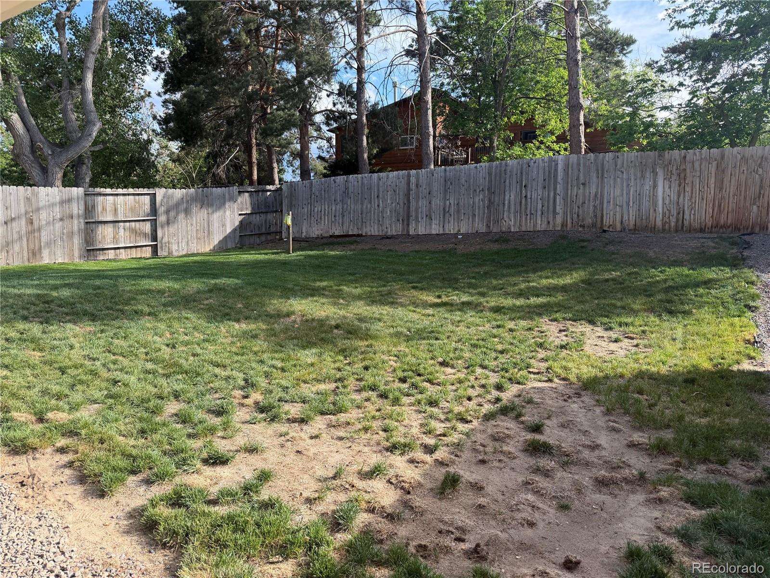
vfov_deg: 56.8
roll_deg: -0.7
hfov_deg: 71.6
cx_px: 385
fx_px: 534
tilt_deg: -6.4
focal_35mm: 24
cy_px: 289
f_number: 1.78
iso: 100
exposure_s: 1/1361
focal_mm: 6.76
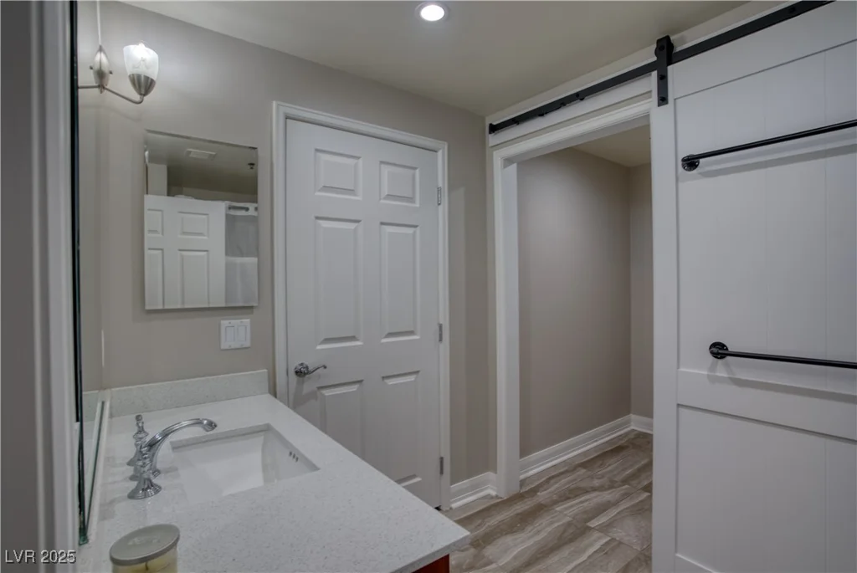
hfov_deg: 93.2
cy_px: 286
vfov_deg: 70.6
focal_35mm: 17
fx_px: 405
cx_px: 428
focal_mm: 17
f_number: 7.1
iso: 400
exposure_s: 1/5
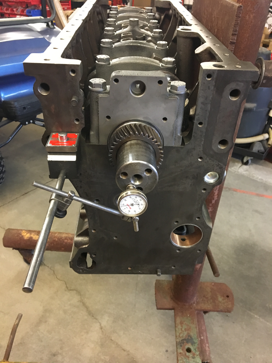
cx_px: 136
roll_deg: +0.1
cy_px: 182
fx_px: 304
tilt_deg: -32.2
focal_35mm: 29
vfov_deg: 61.7
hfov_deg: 48.2
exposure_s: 1/30
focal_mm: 4.15
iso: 200
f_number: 2.2
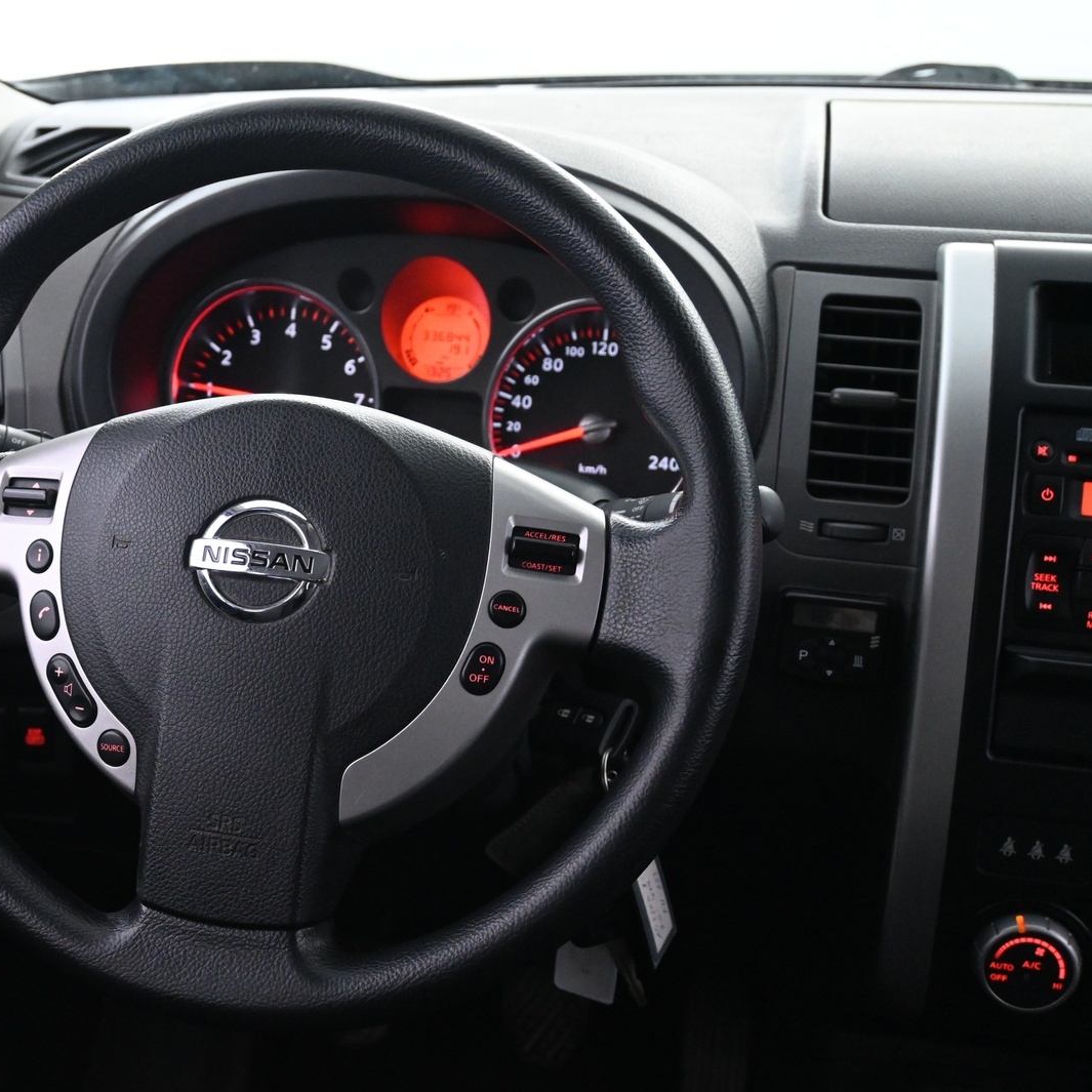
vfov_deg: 32.0
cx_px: 264
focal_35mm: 53
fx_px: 1903
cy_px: 553
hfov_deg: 31.4
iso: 3200
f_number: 4.5
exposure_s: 1/40
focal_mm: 27.5
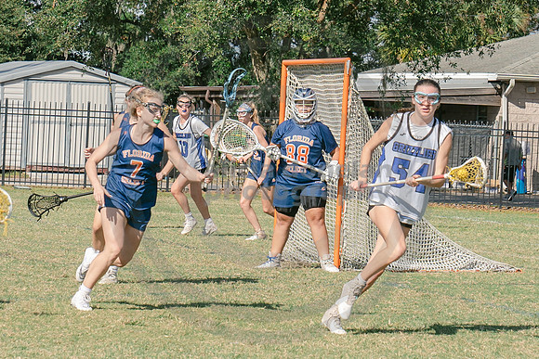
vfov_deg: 6.2
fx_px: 3323
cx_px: 263
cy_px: 173
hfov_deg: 9.3
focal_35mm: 222
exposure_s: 1/1250
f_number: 5.6
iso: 250
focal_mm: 70
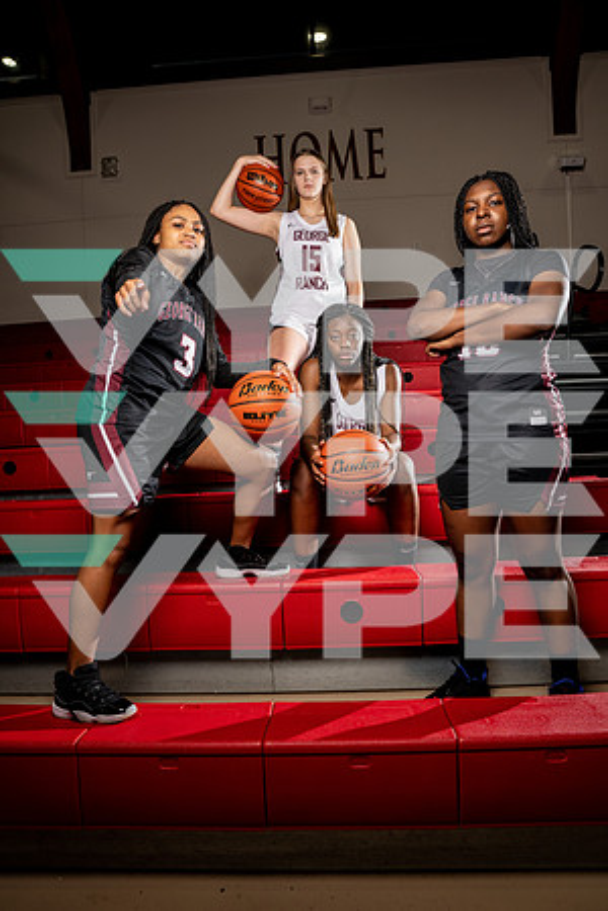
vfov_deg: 73.7
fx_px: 608
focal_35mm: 24
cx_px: 304
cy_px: 456
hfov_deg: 53.1
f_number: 7.1
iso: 100
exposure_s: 1/250
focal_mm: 24
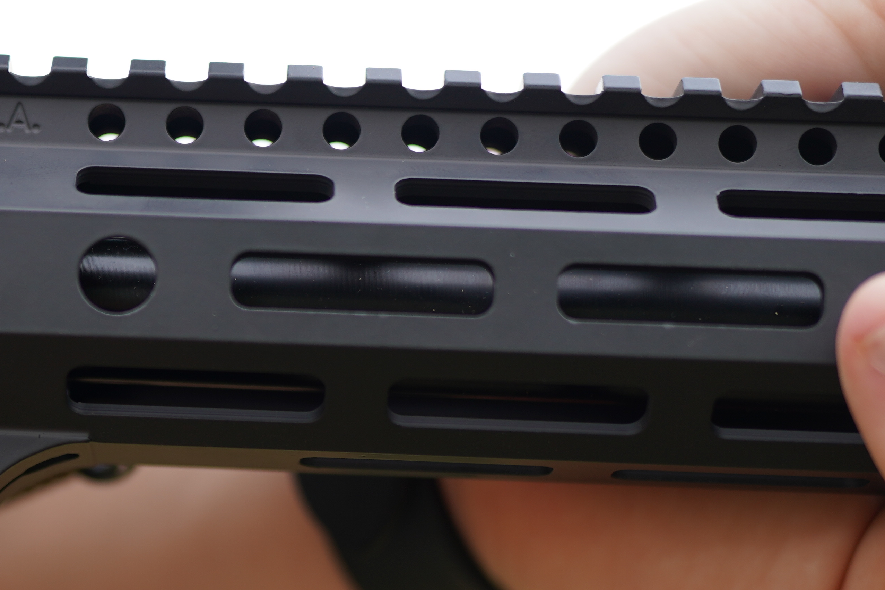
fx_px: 2680
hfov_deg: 18.5
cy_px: 669
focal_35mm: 109
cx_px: 131
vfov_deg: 12.3
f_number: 1.4
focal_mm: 35
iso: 100
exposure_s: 1/400
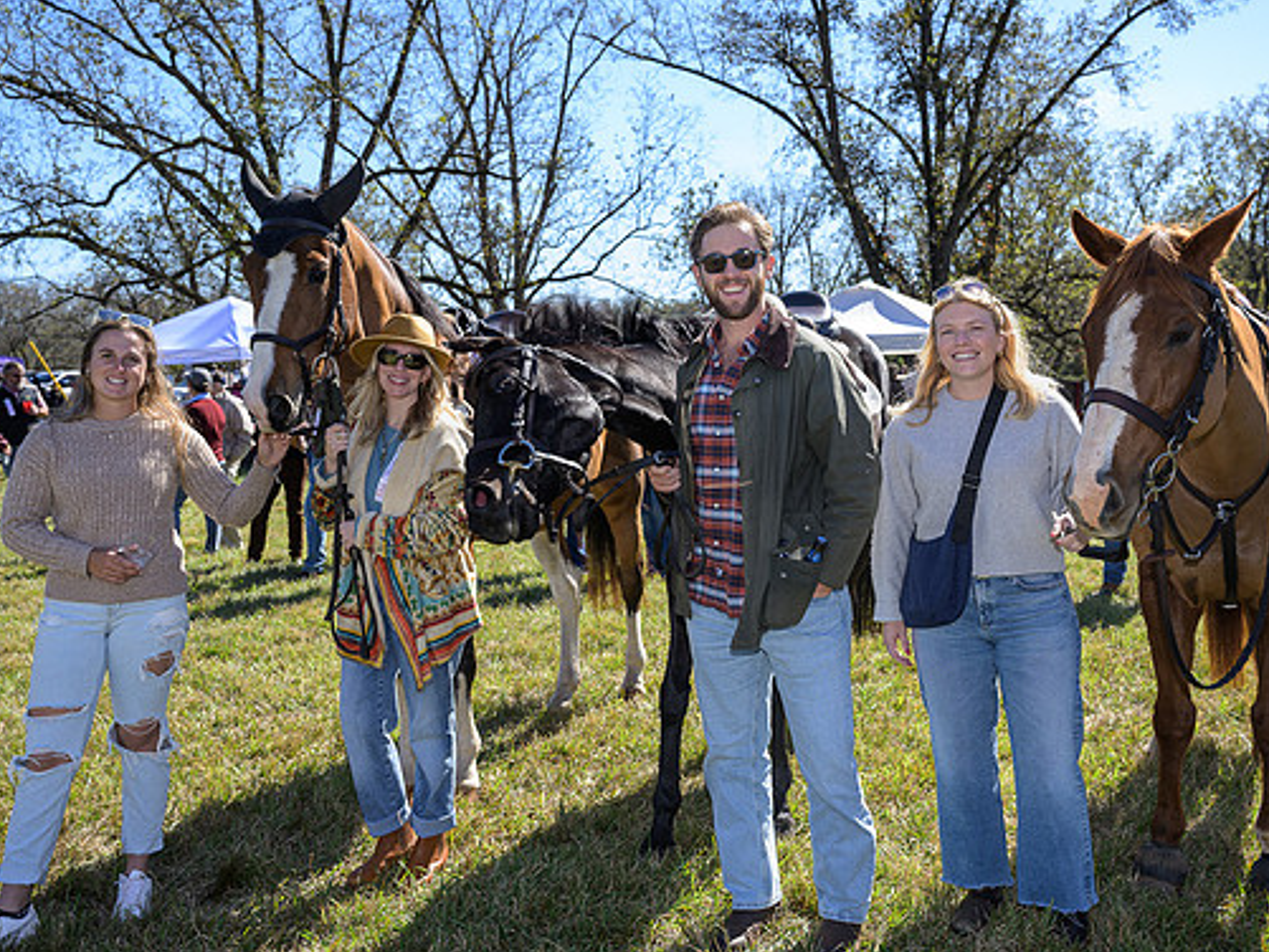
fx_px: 1283
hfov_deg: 52.5
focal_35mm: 35
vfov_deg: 40.7
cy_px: 465
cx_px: 699
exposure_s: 1/250
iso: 50
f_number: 5
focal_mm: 30.5
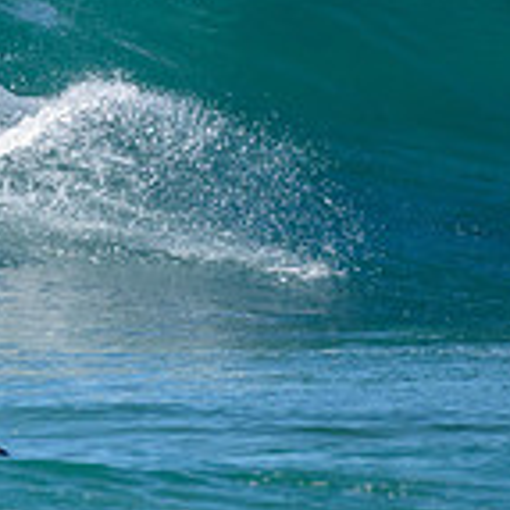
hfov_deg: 0.8
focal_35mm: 2116
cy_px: -1
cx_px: -227
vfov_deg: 0.8
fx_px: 35271
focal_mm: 500
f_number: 5.6
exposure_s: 1/2000
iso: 320
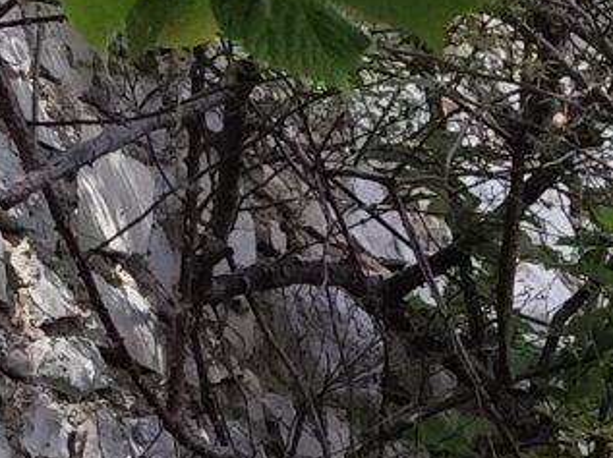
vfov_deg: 7.2
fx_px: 3290
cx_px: 1479
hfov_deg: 9.5
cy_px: 1304
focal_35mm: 186
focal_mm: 6.14
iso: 50
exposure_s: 1/513
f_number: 1.65
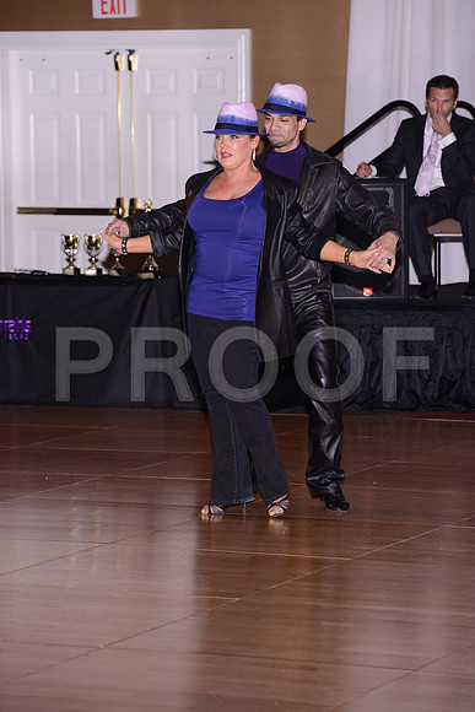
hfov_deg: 8.9
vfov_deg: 13.2
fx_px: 3066
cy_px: 356
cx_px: 238
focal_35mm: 155
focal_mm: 155
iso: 800
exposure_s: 1/250
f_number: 7.1
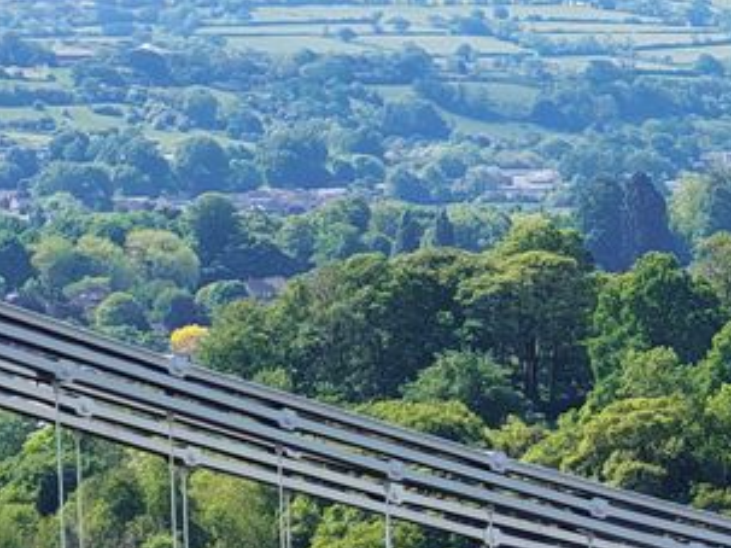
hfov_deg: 6.7
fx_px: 6058
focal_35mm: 287
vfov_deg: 5.1
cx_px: 1329
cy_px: 1156
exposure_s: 1/440
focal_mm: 8.67
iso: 50
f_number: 2.4
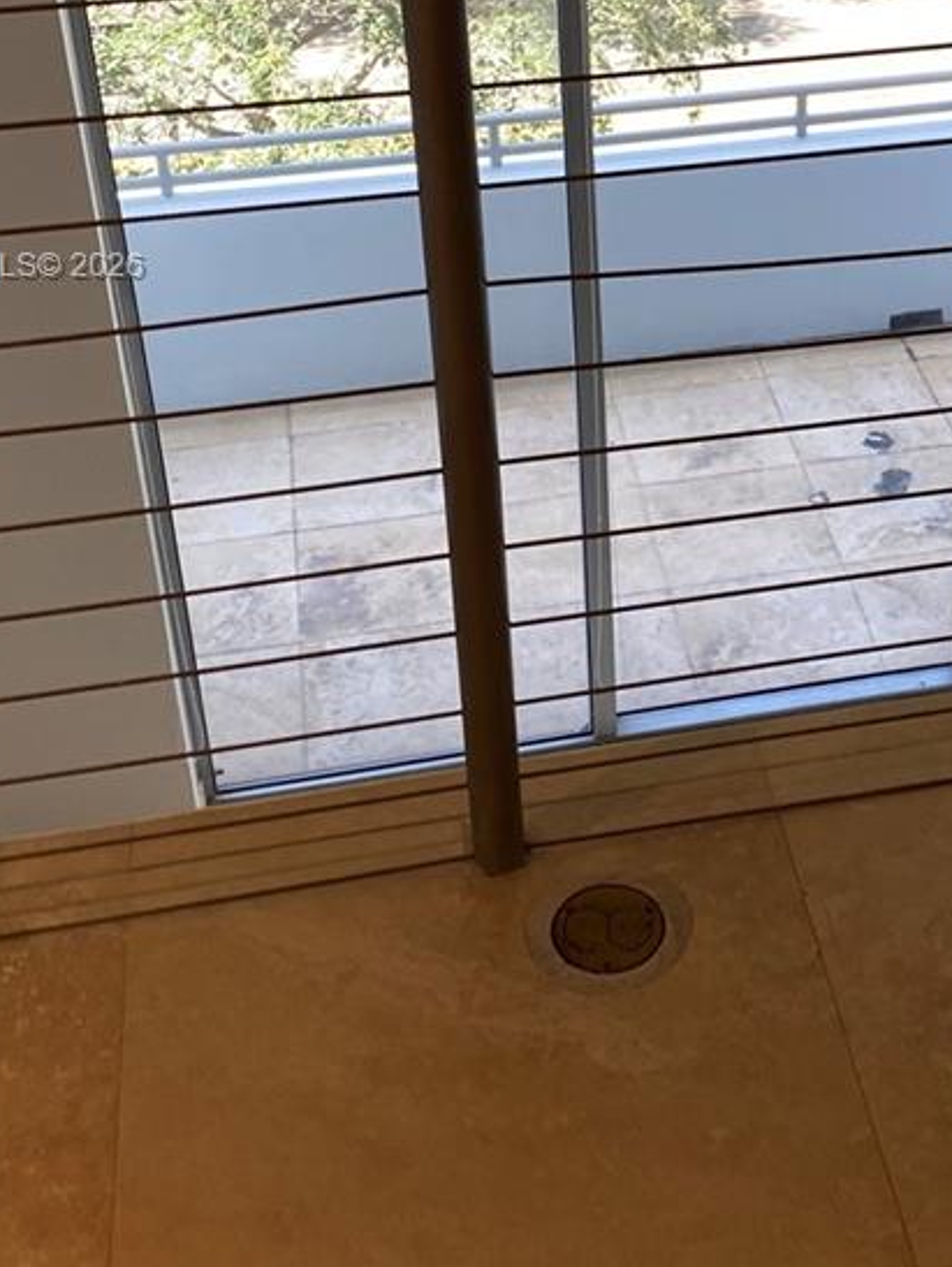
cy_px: 269
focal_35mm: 57
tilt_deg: -30.8
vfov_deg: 32.9
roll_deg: -2.8
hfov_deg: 25.3
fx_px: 2088
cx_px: 757
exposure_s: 1/120
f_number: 1.8
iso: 64
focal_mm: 4.25
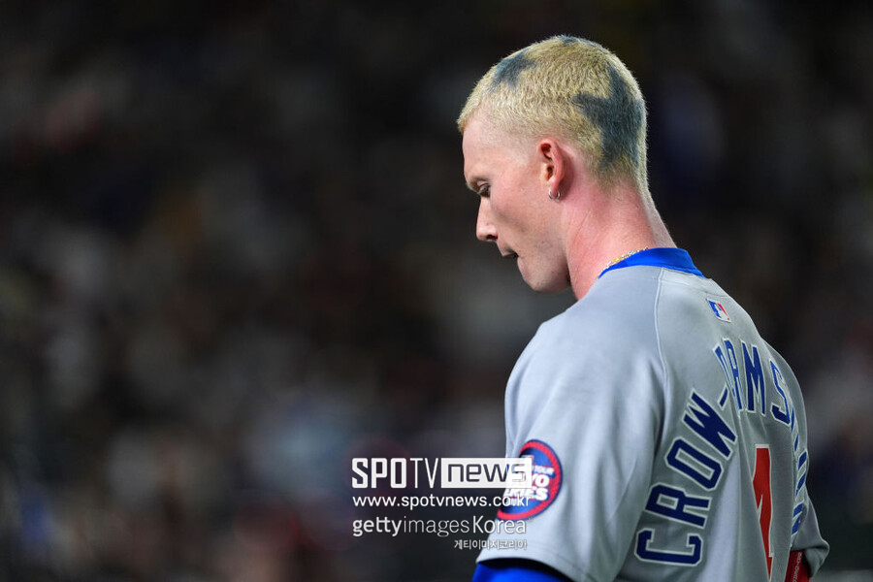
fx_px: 7274
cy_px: 291
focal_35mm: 300
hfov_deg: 6.9
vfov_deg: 4.6
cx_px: 436
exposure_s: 1/1250
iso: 2500
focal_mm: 300
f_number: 2.8
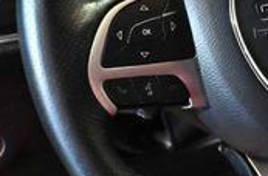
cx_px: 268
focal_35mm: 153
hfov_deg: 13.3
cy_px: 8
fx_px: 1134
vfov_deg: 8.9
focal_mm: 27.5
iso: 12800
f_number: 4.5
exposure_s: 1/60
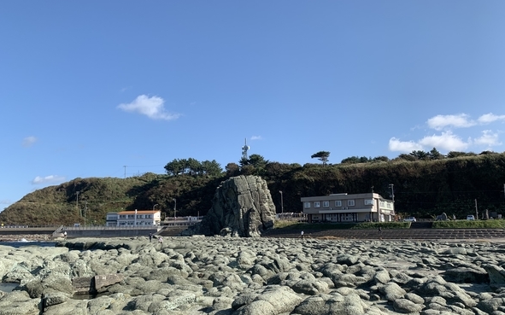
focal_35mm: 28
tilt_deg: +7.4
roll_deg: +0.2
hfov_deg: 66.5
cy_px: 186
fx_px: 385
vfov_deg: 44.3
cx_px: 251
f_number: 1.8
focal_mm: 4.25
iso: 25
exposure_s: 1/1992
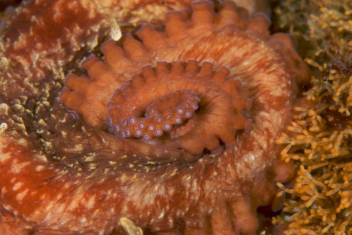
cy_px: 118
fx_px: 1542
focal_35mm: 158
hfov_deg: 13.0
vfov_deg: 8.7
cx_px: 176
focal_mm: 105
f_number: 11
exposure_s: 1/250
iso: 100
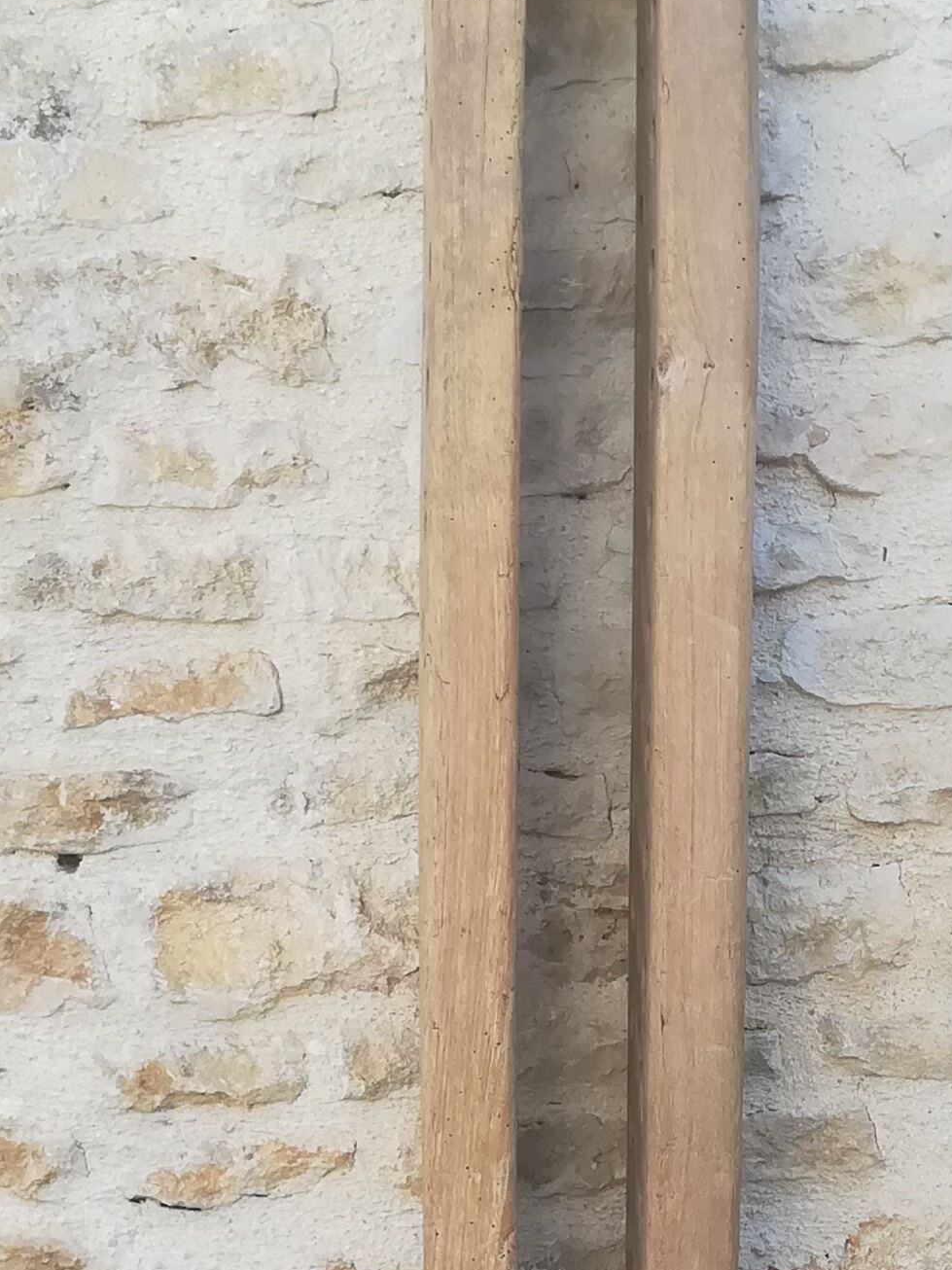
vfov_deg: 24.2
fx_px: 2898
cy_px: 1075
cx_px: 575
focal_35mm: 79
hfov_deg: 18.6
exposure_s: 1/116
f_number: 2.2
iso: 50
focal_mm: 3.83
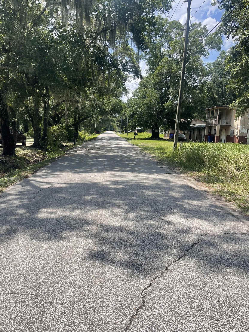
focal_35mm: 26
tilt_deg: -9.1
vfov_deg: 67.3
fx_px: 249
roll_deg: -1.4
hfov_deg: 53.1
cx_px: 120
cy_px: 170
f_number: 1.6
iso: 32
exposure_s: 1/1667
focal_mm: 5.1
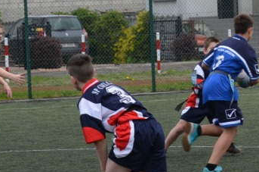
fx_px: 1608
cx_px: 291
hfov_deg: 9.1
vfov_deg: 6.1
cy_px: 68
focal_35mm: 224
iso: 180
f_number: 8
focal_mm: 50
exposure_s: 1/250
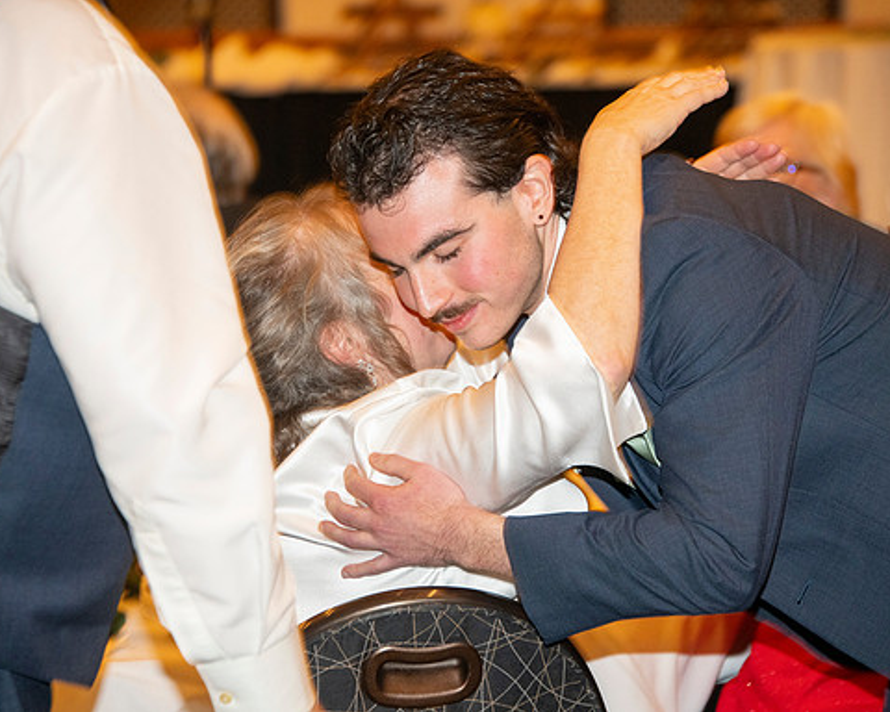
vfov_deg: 9.1
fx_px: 4478
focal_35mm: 170
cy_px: 355
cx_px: 465
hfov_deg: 11.4
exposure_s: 1/60
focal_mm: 150
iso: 2000
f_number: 5.6
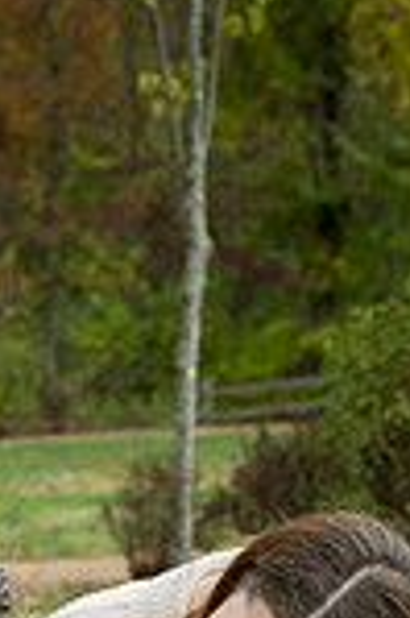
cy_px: 904
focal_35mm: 142
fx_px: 2431
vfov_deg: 13.7
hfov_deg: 9.6
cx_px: 17
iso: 400
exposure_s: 1/500
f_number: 4.5
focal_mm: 47
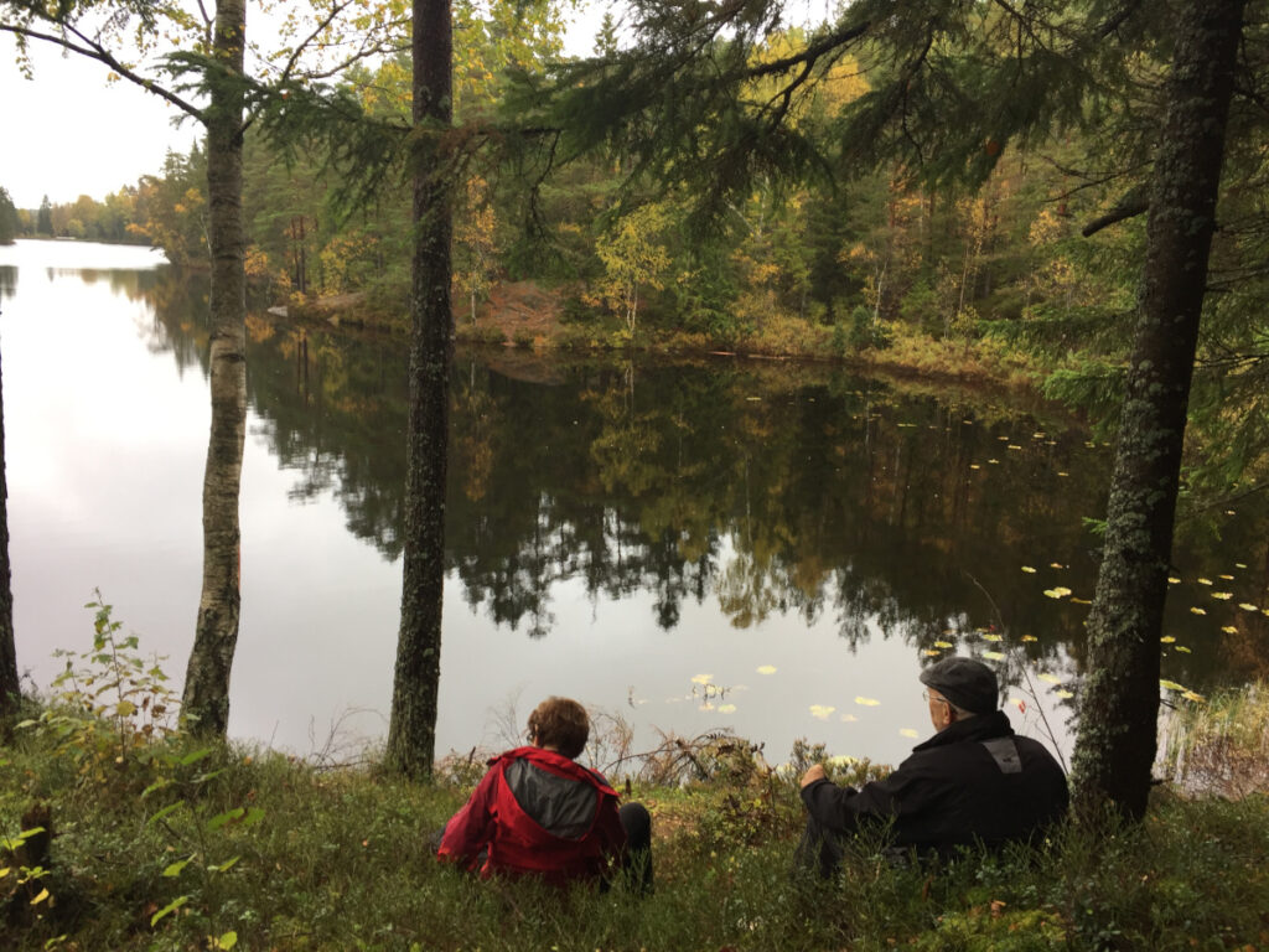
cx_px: 634
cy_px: 476
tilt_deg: -12.9
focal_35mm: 29
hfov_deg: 61.7
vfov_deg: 48.2
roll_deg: -2.2
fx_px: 1063
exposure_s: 1/100
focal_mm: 4.15
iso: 40
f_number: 2.2
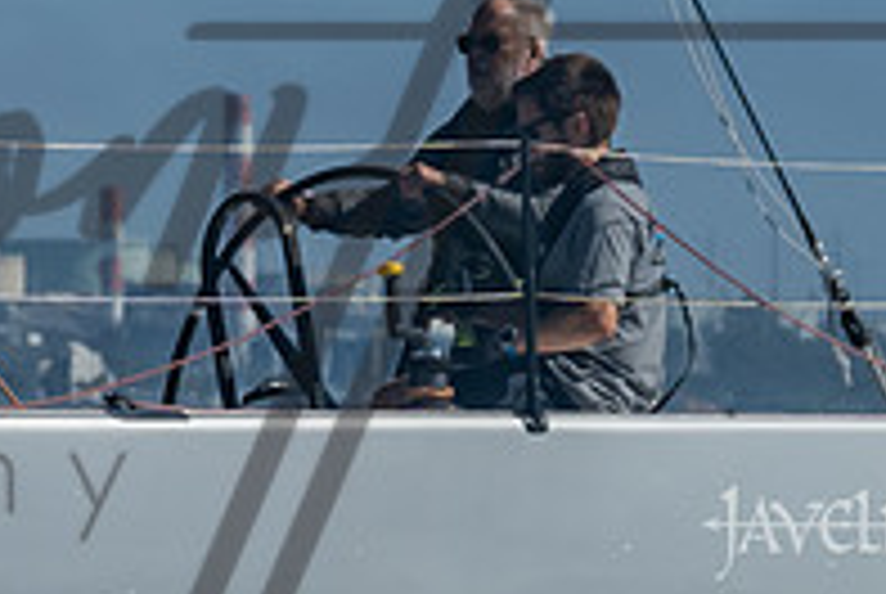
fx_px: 17007
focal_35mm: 690
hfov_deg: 3.0
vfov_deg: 2.0
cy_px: 604
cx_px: -1054
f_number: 6.3
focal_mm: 88
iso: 160
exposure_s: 1/1000
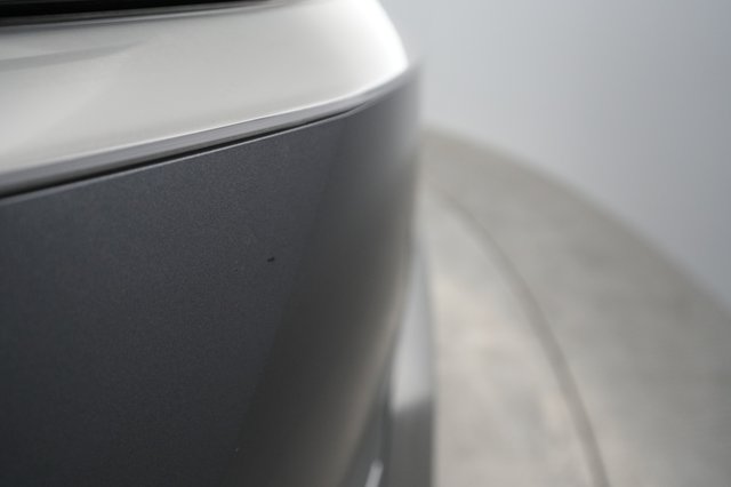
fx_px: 568
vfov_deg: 46.4
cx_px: 366
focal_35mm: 28
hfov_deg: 65.5
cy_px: 244
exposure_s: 1/100
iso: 2500
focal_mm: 28
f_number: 4.5
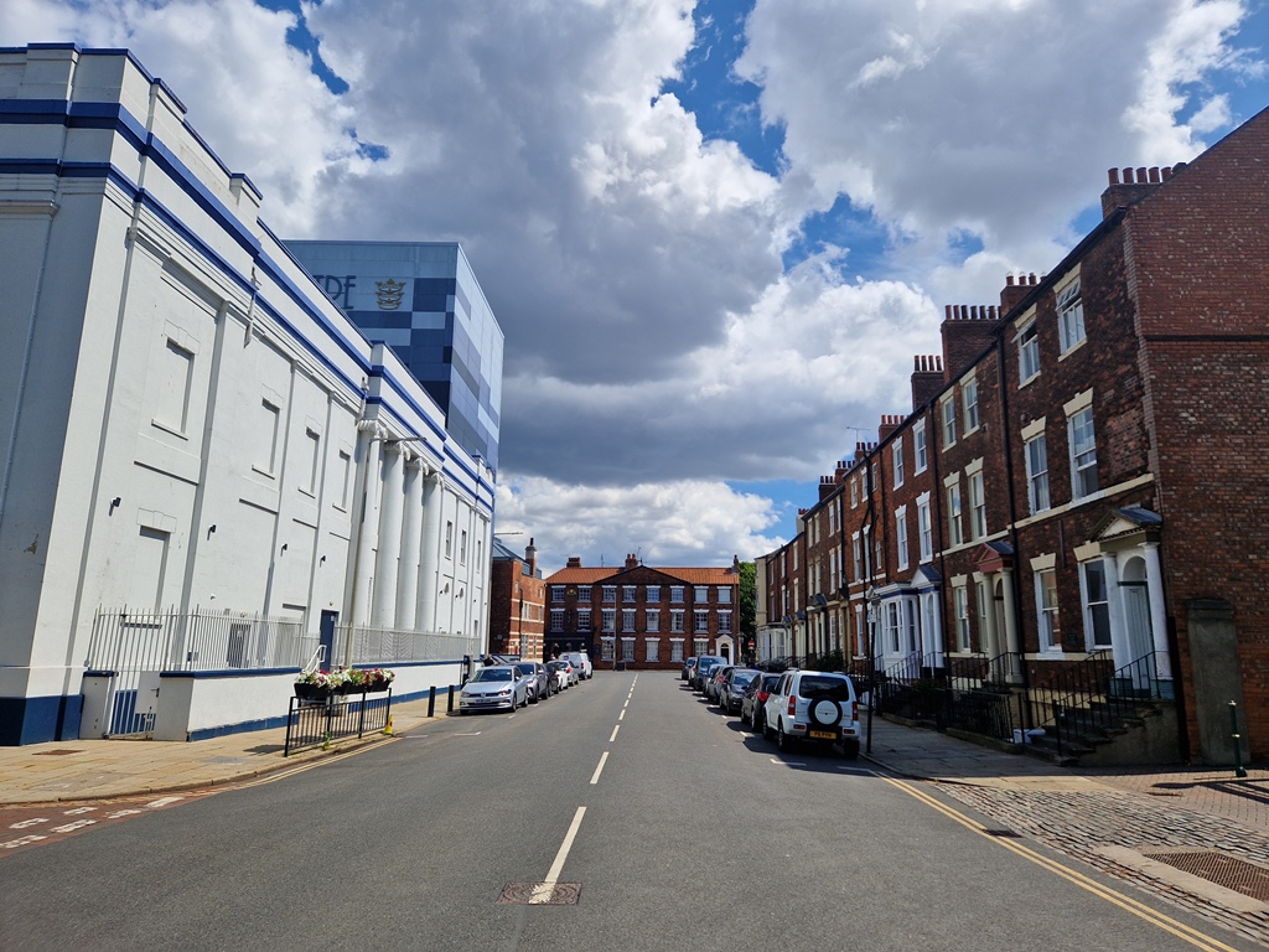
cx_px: 634
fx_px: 843
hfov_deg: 73.9
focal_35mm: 23
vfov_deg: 58.9
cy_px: 476
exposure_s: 1/3304
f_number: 1.8
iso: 50
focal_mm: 5.4
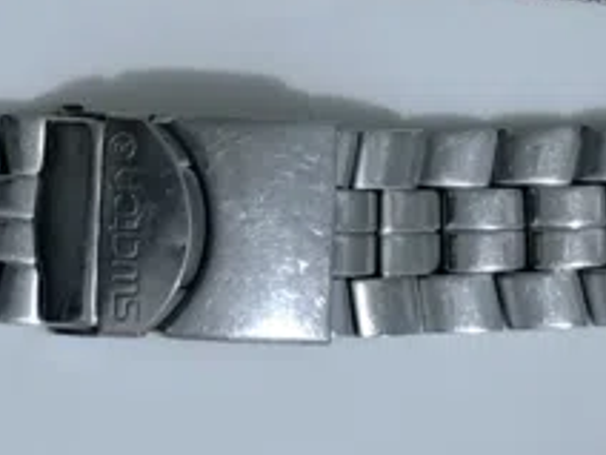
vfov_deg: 10.6
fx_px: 2433
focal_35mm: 139
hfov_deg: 14.1
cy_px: -17
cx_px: 126
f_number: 1.6
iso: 2000
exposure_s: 1/25
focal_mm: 6.14
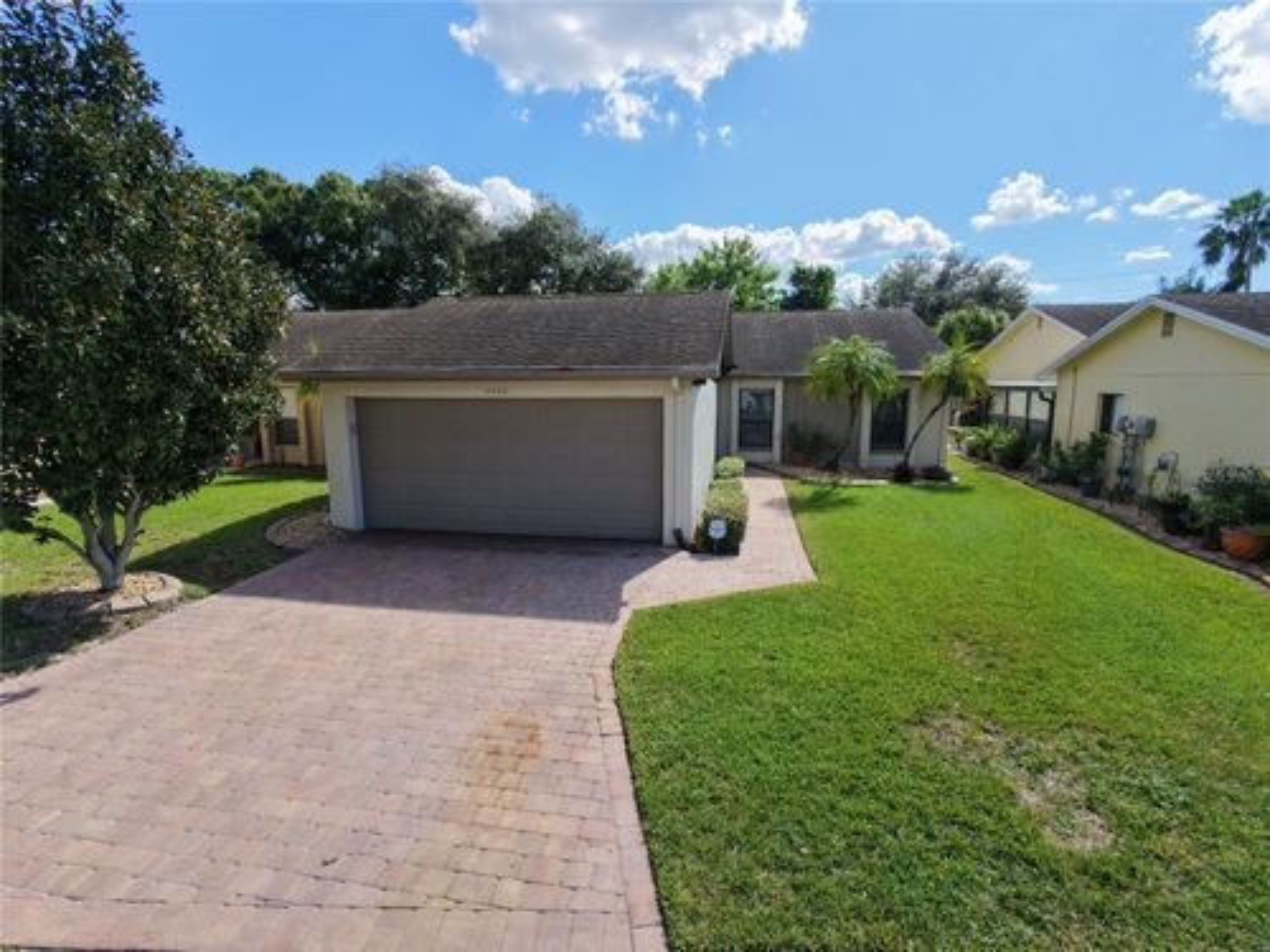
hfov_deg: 94.5
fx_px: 587
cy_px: 476
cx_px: 635
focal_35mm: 16
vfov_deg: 78.1
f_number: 2.2
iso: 100
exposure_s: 1/640
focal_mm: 3.05
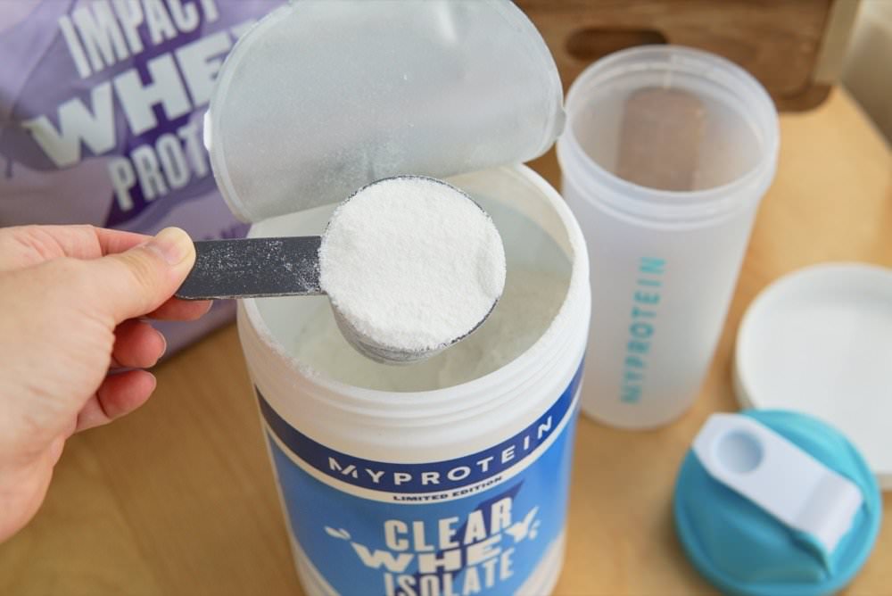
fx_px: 1116
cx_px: 446
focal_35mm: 45
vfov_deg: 29.9
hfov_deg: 43.6
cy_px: 298
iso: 125
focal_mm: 30
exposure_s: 1/60
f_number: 4
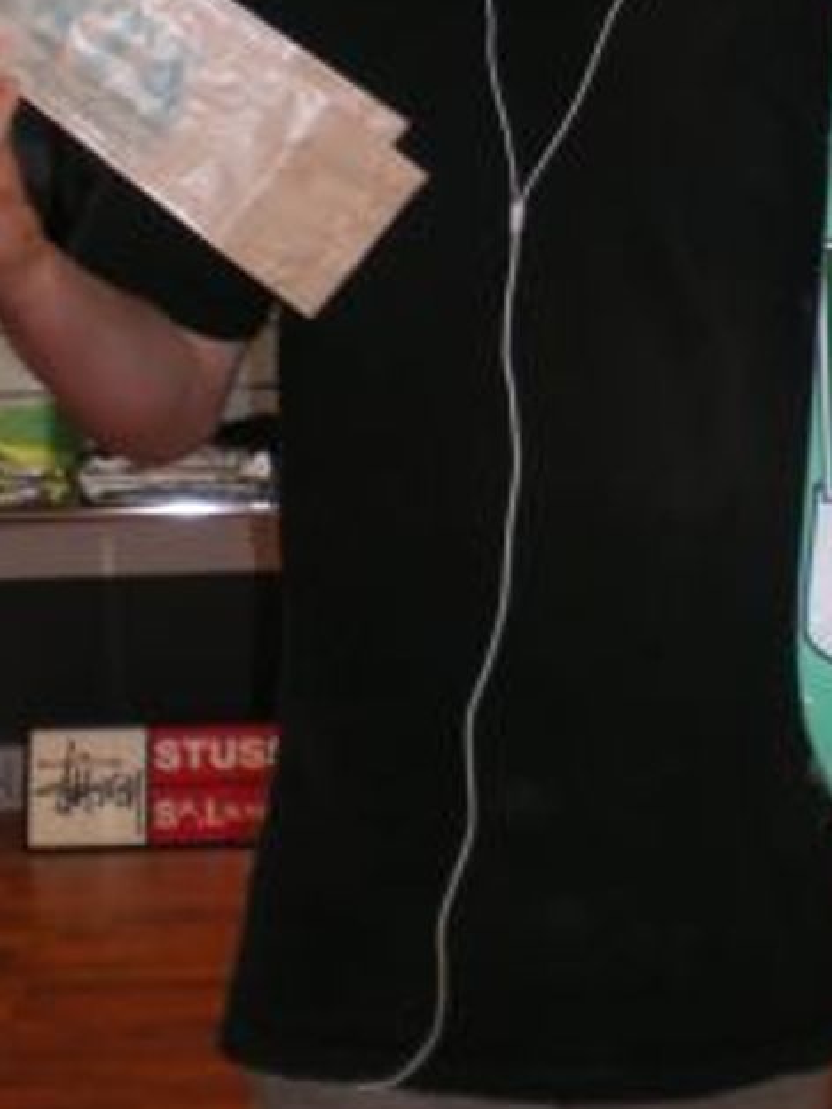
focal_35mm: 81
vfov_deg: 23.7
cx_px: 488
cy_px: 214
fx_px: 2595
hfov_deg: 18.2
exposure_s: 1/30
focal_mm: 6.3
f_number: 3.1
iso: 64
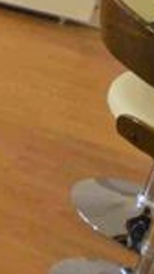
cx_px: -363
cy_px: -50
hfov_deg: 9.8
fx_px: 551
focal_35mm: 76
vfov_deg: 25.2
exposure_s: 1/50
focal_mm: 10
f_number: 4
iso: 800
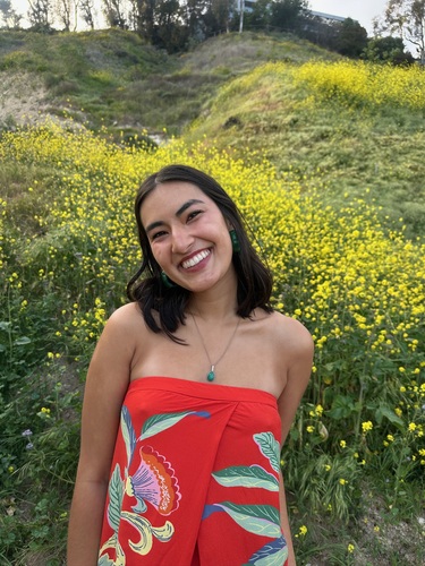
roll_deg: -1.7
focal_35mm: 24
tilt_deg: +0.5
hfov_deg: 56.8
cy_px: 283
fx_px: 393
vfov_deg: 71.6
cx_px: 212
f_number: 1.78
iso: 80
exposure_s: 1/383
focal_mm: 6.86
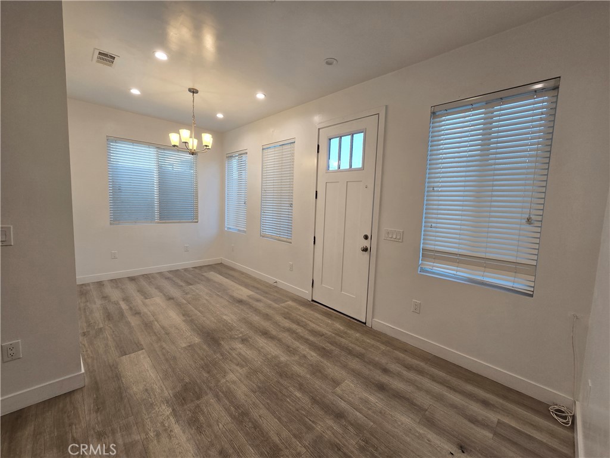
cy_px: 229
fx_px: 229
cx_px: 305
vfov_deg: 89.9
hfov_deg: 106.2
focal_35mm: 13
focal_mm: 2.2
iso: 50
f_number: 2.2
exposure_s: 1/60
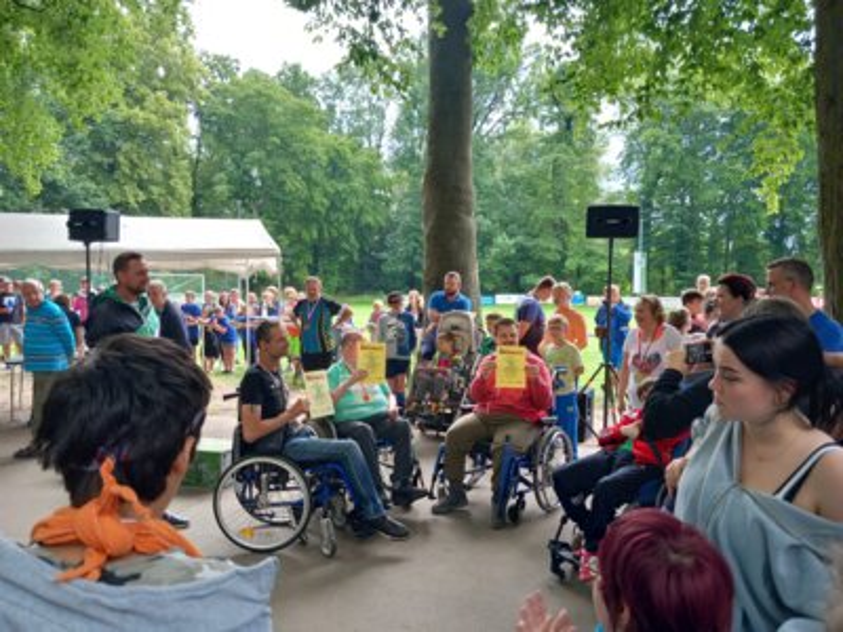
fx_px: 658
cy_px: 316
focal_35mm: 27
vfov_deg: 51.4
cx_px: 422
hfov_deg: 65.3
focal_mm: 4
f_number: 1.8
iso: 40
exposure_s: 1/50
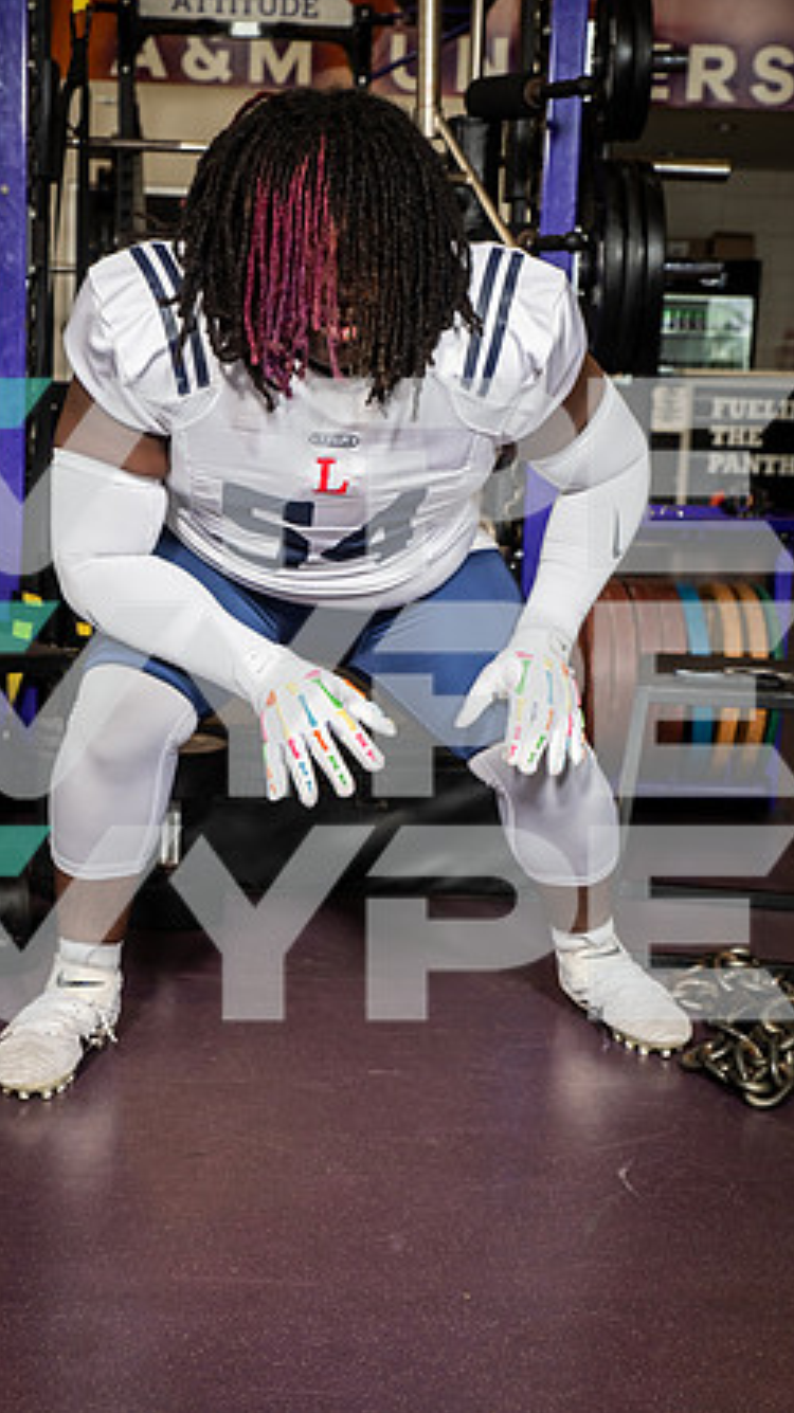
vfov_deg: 39.2
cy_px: 702
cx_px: 337
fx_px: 1986
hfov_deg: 22.6
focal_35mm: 53
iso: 800
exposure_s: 1/250
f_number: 7.1
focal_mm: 50
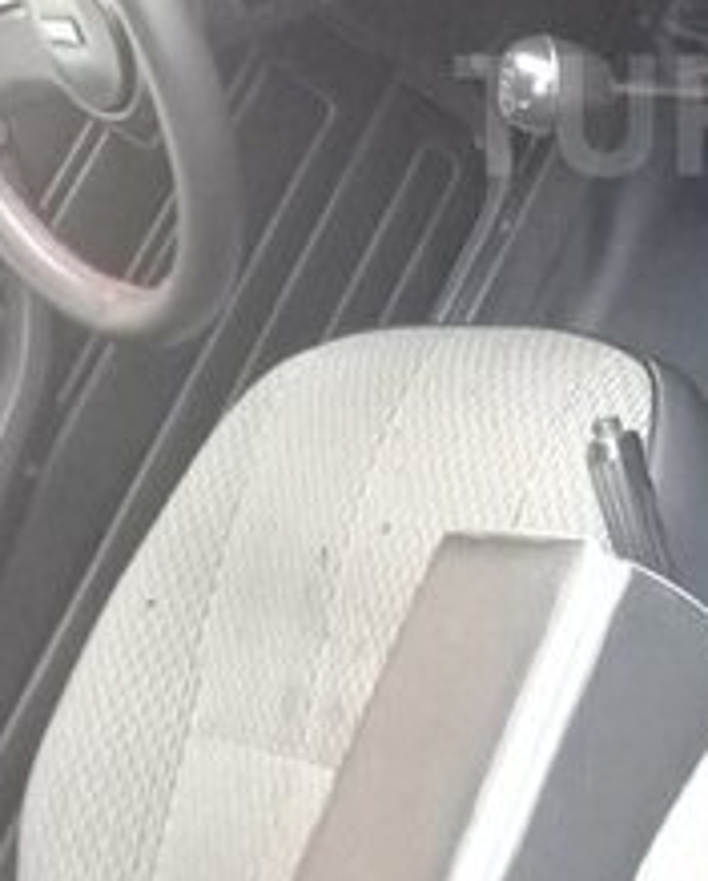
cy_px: 115
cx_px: 865
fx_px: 2377
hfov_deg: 16.2
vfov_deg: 20.6
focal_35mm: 91
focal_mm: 3.3
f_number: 2.2
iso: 200
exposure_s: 1/17
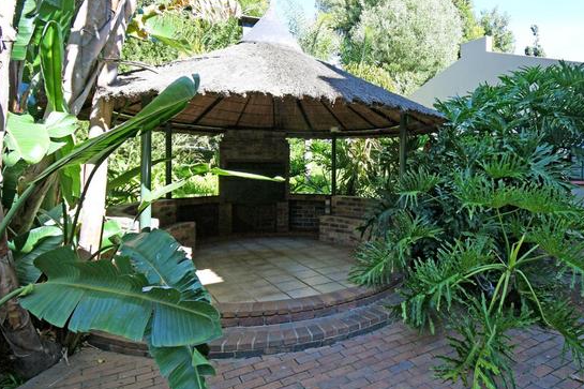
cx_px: 383
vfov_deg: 57.1
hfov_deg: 76.4
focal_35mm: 22
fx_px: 357
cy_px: 175
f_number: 4.5
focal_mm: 10
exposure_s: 1/125
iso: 160
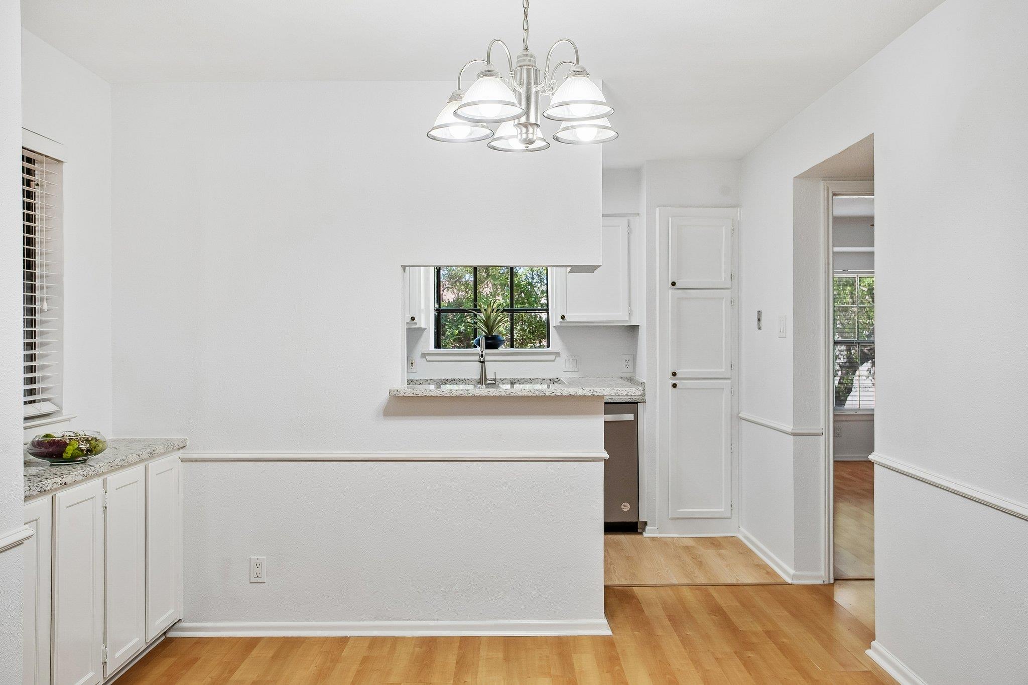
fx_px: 828
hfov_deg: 63.7
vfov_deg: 45.0
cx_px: 514
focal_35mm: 29
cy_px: 342
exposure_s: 1/20
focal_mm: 29
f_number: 7.1
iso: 320
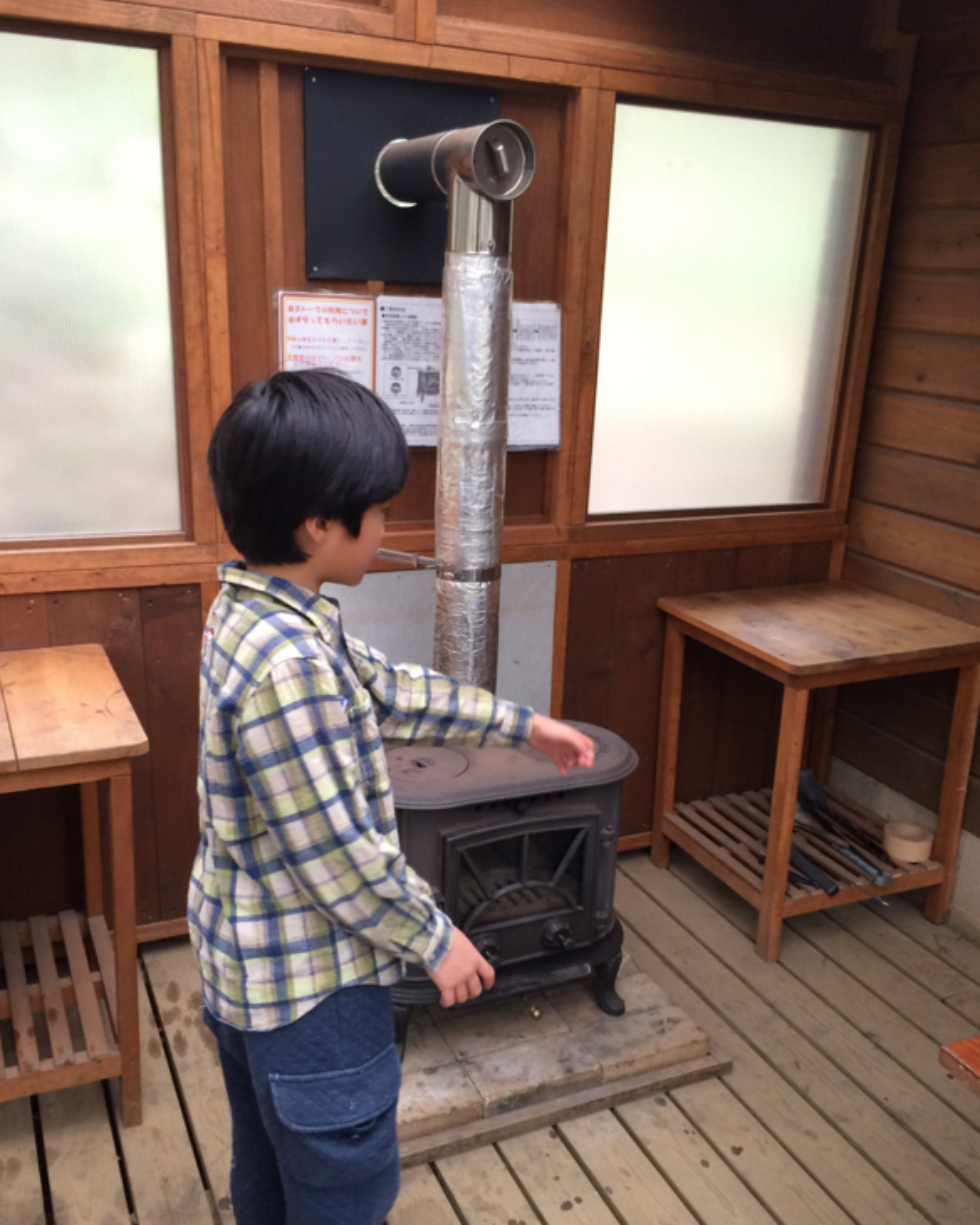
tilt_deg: -19.7
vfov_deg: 57.1
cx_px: 495
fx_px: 1124
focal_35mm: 31
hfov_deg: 47.1
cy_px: 663
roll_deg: -1.4
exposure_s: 1/30
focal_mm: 4.15
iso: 100
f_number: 2.2
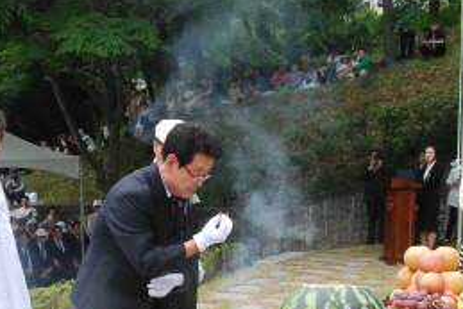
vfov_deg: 23.0
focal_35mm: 58
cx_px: 182
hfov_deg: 34.3
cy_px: 263
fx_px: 746
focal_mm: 20
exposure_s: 1/320
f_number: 9
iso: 800
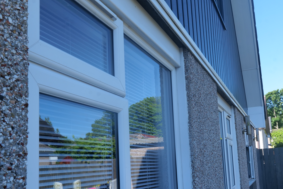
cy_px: 134
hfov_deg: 55.6
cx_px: 159
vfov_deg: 38.2
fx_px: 267
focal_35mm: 34
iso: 800
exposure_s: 1/160
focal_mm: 23
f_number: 14
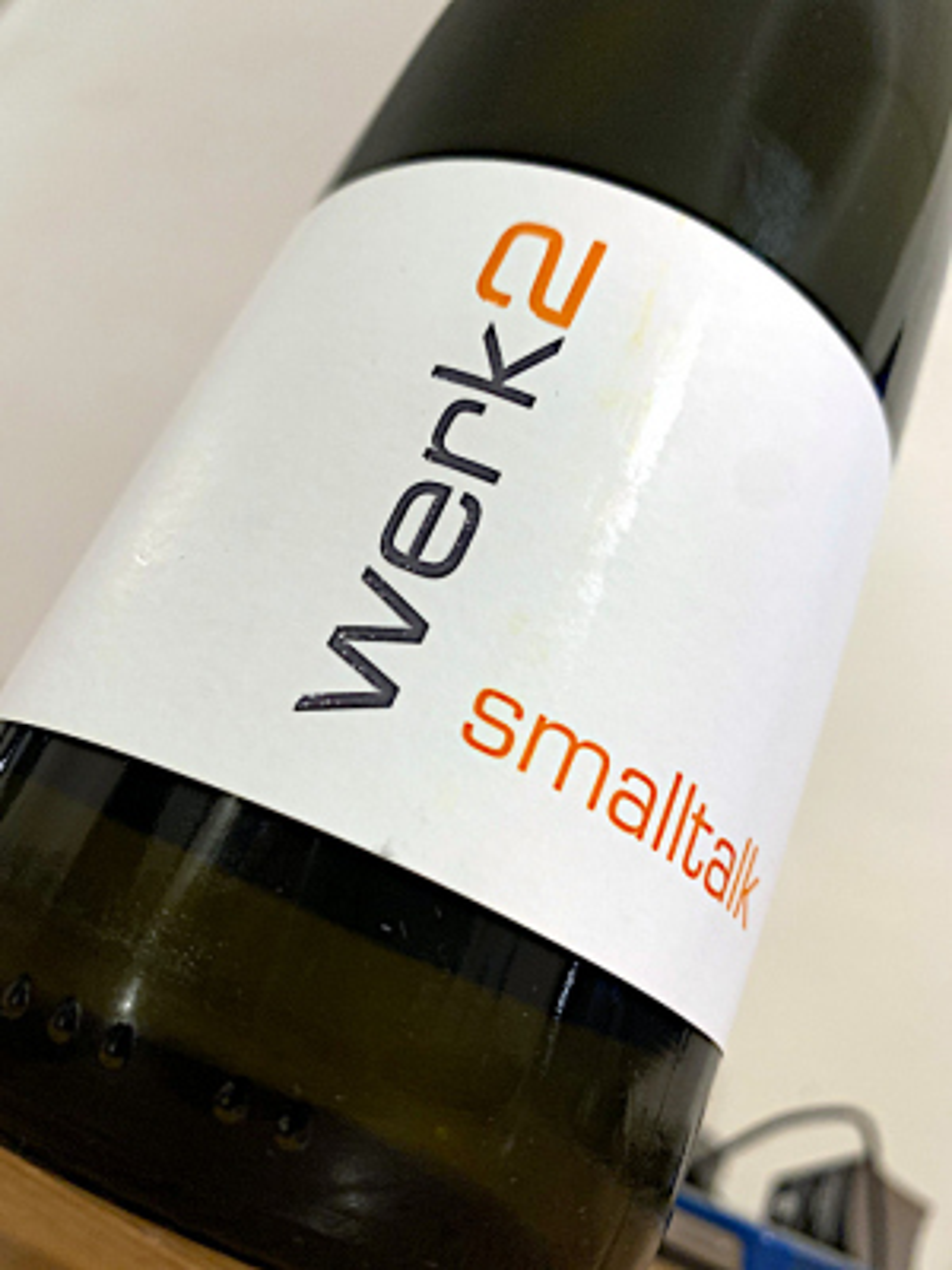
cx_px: 476
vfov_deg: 67.3
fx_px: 953
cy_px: 635
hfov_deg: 53.1
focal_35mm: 26
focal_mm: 4.25
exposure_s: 1/25
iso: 400
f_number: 1.8
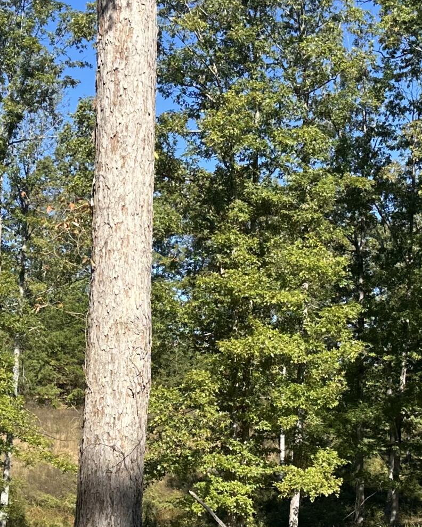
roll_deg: -2.8
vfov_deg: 26.5
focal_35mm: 71
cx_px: 168
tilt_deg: +2.7
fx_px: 1108
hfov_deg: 21.5
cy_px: 380
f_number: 1.78
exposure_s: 1/2028
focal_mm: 6.86
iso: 80
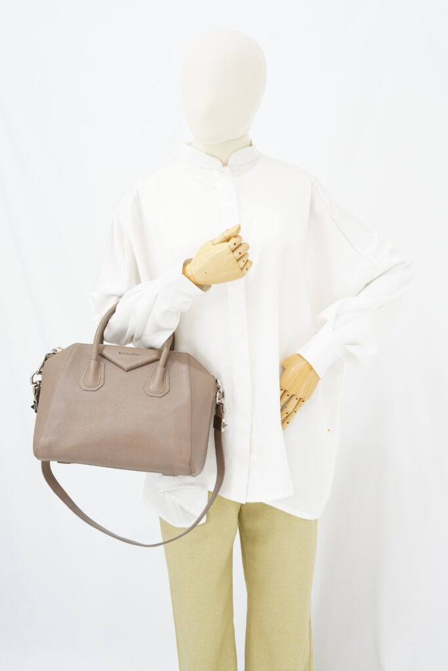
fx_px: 933
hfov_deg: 27.0
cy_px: 336
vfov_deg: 39.6
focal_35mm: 50
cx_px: 224
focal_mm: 50
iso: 640
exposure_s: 1/13
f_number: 5
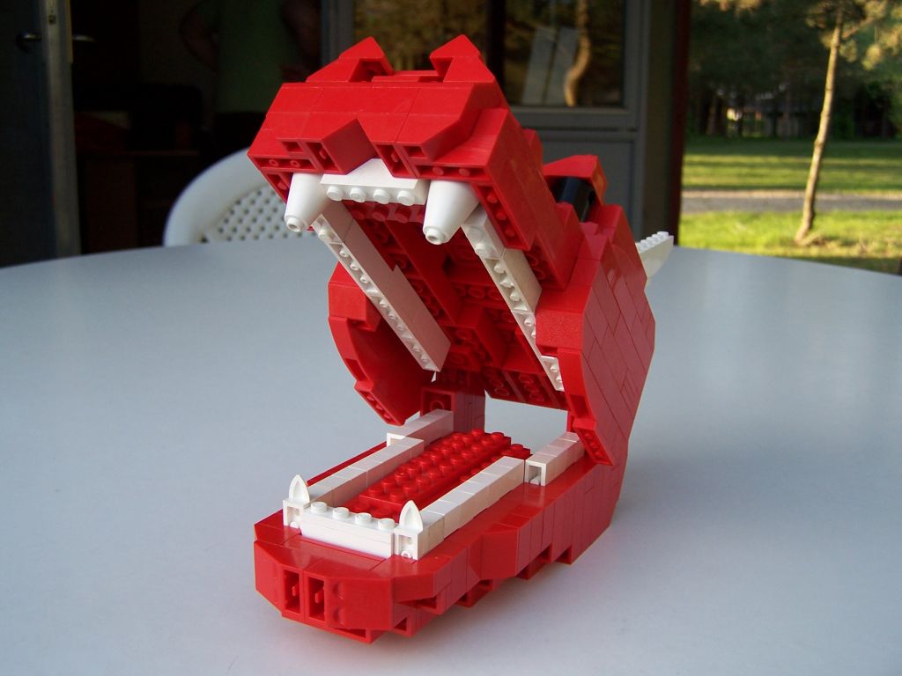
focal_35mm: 38
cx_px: 451
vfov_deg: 37.7
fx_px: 990
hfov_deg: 49.0
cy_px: 338
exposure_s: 1/180
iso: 80
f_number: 2.8
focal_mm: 6.3
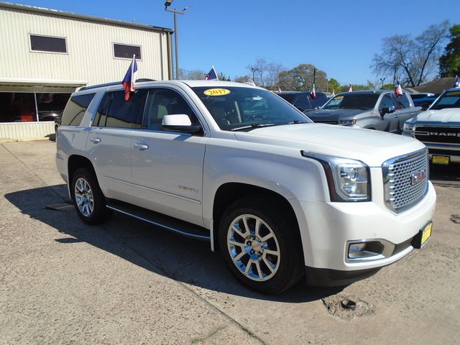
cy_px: 172
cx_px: 230
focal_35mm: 26
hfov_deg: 67.3
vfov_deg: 53.1
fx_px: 346
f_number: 8
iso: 100
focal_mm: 4.6
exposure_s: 1/200
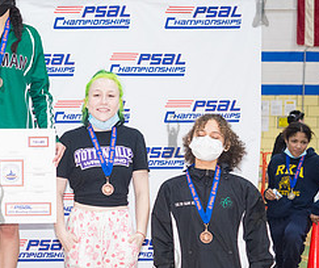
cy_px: 201
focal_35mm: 90
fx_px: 866
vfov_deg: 17.5
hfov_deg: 20.2
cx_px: -6
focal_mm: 35
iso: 4000
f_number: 3.5
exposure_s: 1/400
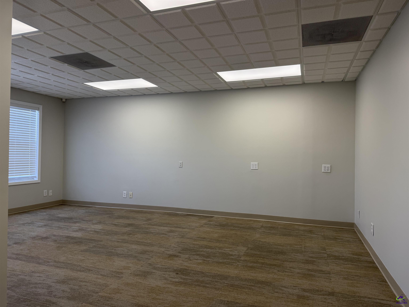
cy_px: 154
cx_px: 204
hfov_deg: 71.6
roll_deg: -0.7
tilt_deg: -0.1
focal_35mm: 24
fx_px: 284
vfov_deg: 56.8
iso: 100
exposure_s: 1/184
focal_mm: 6.76
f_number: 1.78
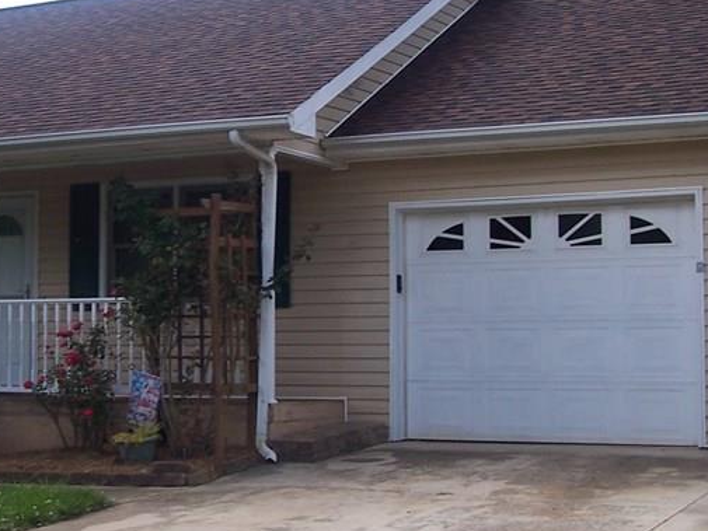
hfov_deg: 25.1
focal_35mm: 77
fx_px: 1575
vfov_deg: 19.1
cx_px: 182
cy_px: 280
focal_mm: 6.3
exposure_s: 1/500
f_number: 2.8
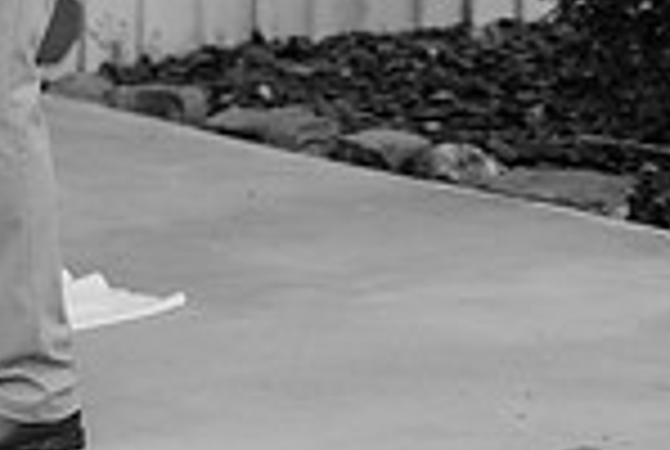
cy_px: -281
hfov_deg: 9.9
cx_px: -324
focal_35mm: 202
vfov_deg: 6.7
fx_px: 3767
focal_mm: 50
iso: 1000
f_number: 1.8
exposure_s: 1/4000
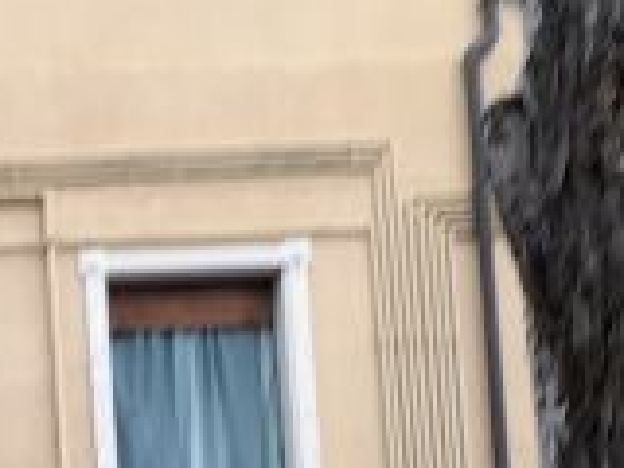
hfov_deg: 12.2
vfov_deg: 10.9
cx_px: -932
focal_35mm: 125
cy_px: 901
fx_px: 2253
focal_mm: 4.6
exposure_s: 1/50
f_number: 2
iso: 40
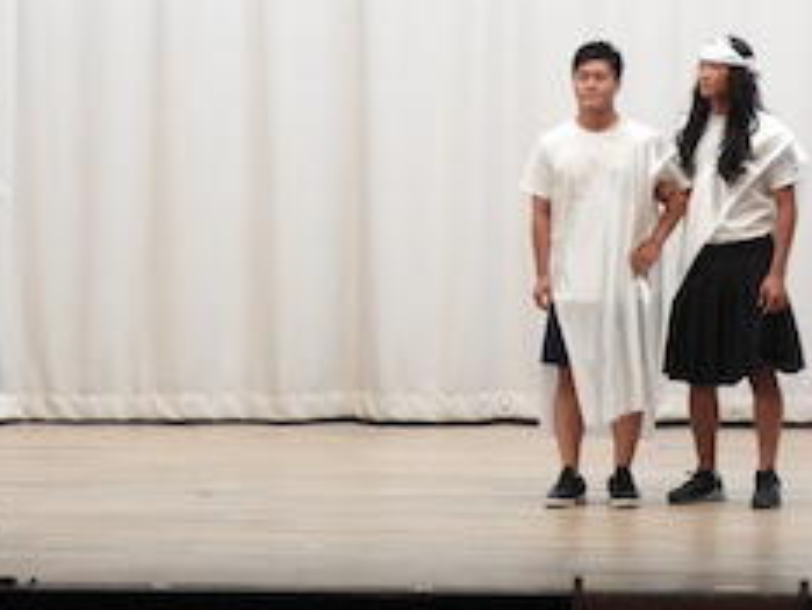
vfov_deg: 3.9
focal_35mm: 377
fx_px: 8848
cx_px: 296
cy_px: 268
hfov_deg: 5.3
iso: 400
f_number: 5.3
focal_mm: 39.4
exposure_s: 1/25
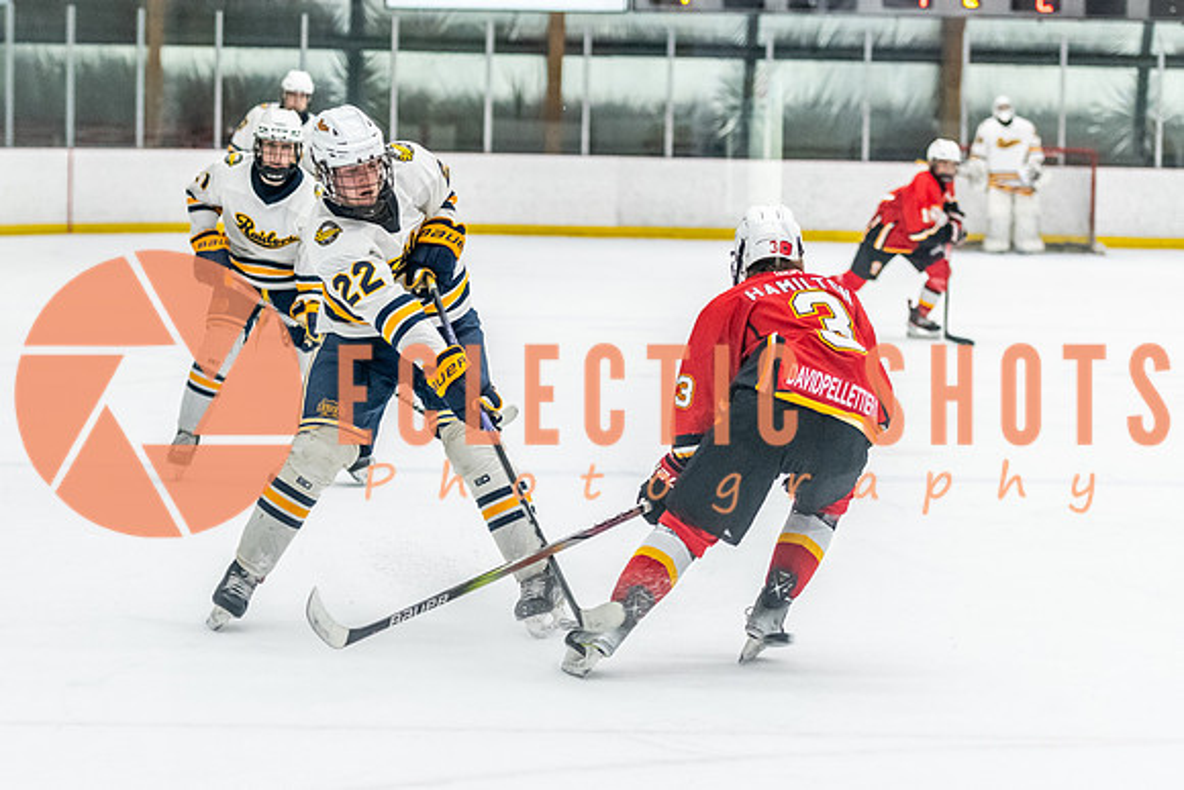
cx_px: 356
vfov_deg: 9.3
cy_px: 421
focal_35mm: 148
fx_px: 4859
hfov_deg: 13.9
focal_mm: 90
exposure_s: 1/800
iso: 3200
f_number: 2.8
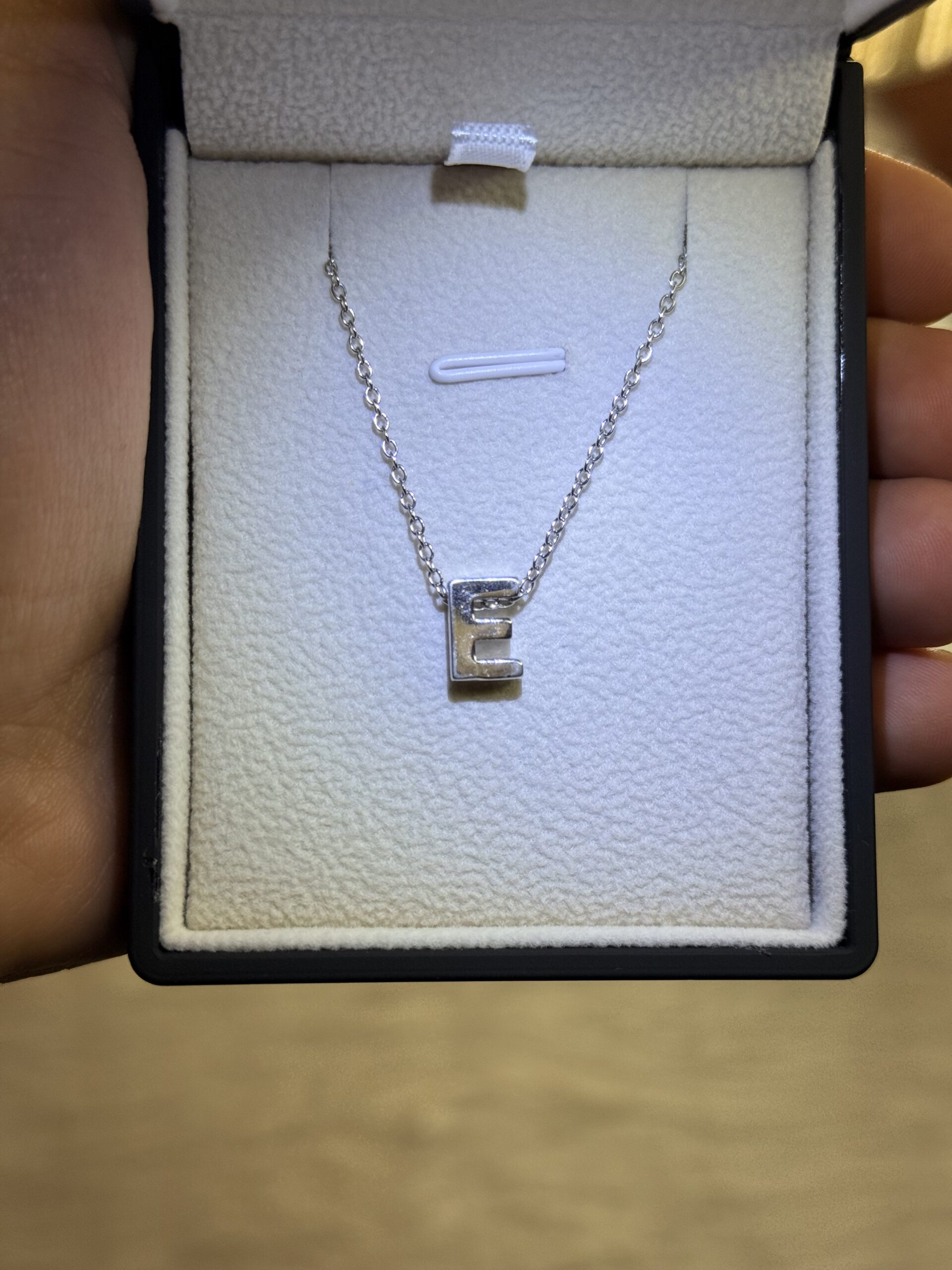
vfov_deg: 39.7
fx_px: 1760
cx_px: 476
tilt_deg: -47.0
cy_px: 635
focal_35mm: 48
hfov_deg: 30.3
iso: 50
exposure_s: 1/121
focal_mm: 6.76
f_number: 1.78
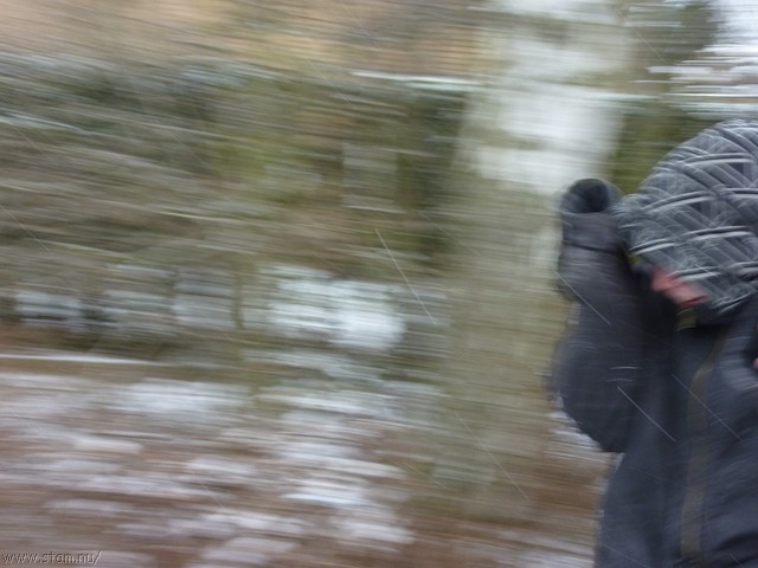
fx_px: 766
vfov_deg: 40.7
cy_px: 284
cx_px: 379
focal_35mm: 35
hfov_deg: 52.6
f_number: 3.8
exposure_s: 1/30
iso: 200
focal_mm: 6.3
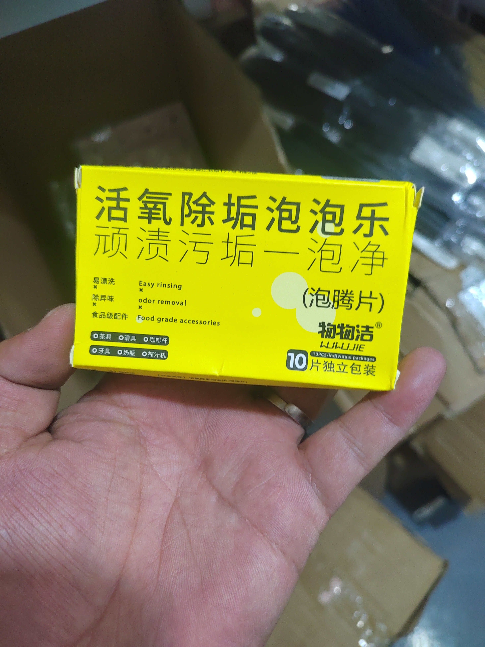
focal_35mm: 23
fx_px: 430
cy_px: 324
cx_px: 242
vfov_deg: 73.9
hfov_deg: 58.9
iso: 1600
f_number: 1.9
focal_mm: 5.52
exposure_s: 1/50
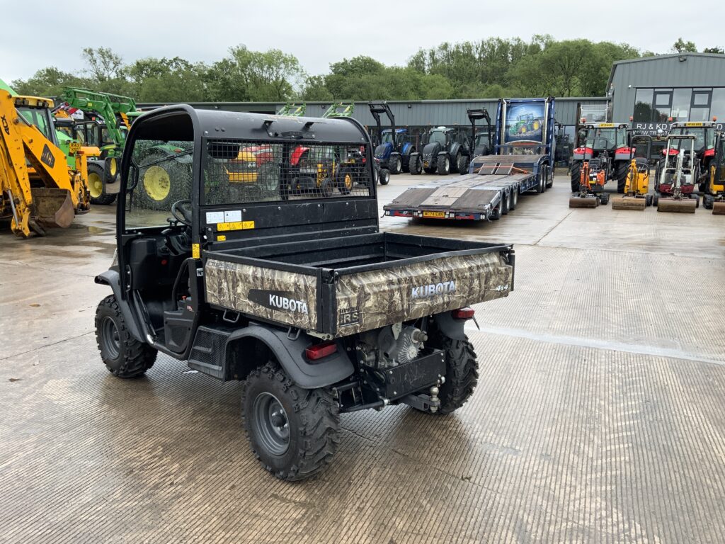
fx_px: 607
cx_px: 362
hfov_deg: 61.7
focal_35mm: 29
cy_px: 272
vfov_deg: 48.2
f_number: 1.8
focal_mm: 3
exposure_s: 1/286
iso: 16
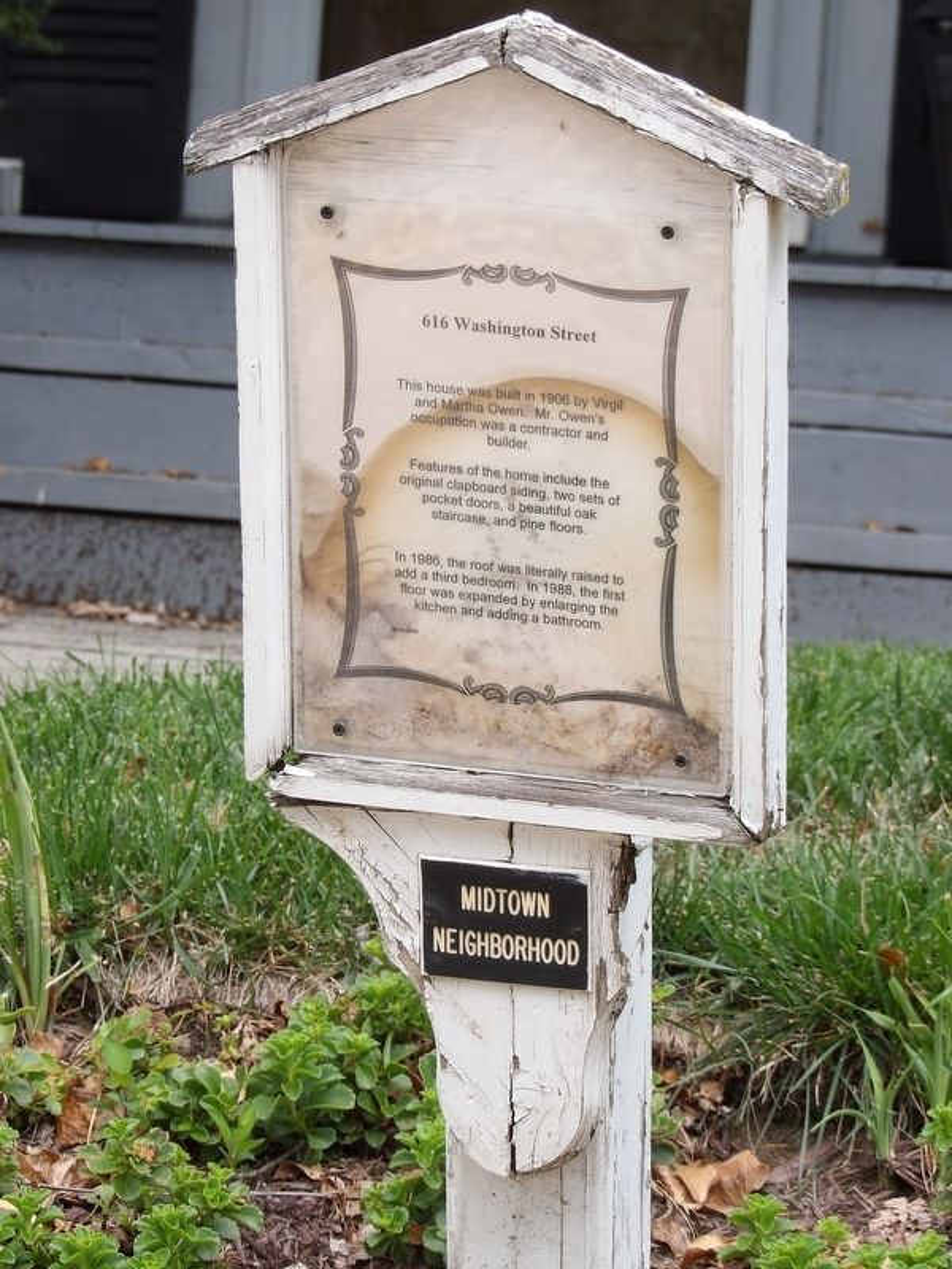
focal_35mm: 198
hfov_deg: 7.5
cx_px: 476
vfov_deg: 10.0
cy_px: 634
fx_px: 7260
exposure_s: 1/130
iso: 100
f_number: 4.5
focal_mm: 35.6
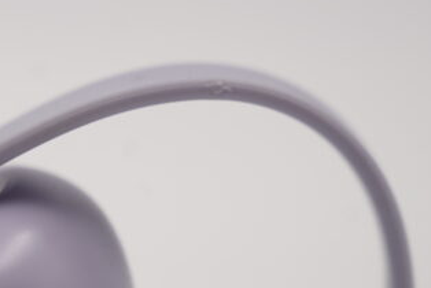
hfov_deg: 11.9
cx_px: 11
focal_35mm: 171
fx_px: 2049
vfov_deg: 8.0
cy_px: 277
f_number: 5
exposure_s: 1/250
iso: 320
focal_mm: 70
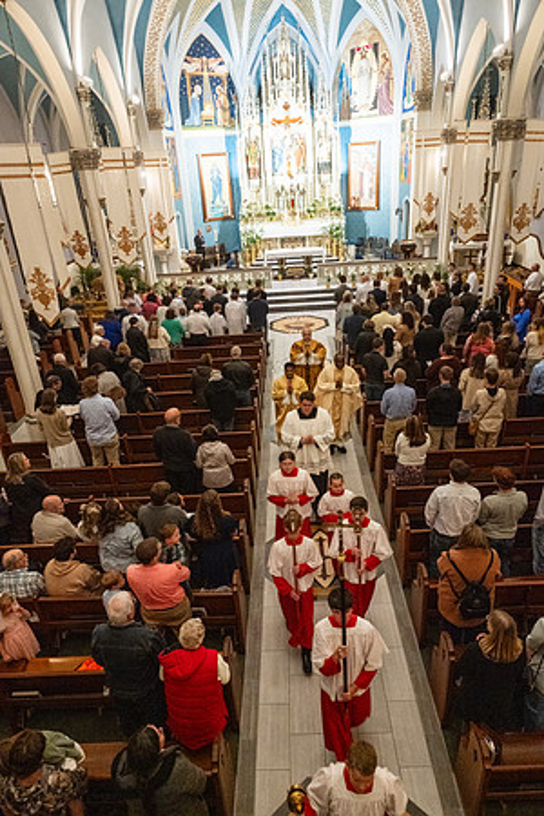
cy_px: 408
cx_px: 272
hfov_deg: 53.1
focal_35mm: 24
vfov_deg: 73.7
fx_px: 544
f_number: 8
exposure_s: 1/60
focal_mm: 24
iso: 5000
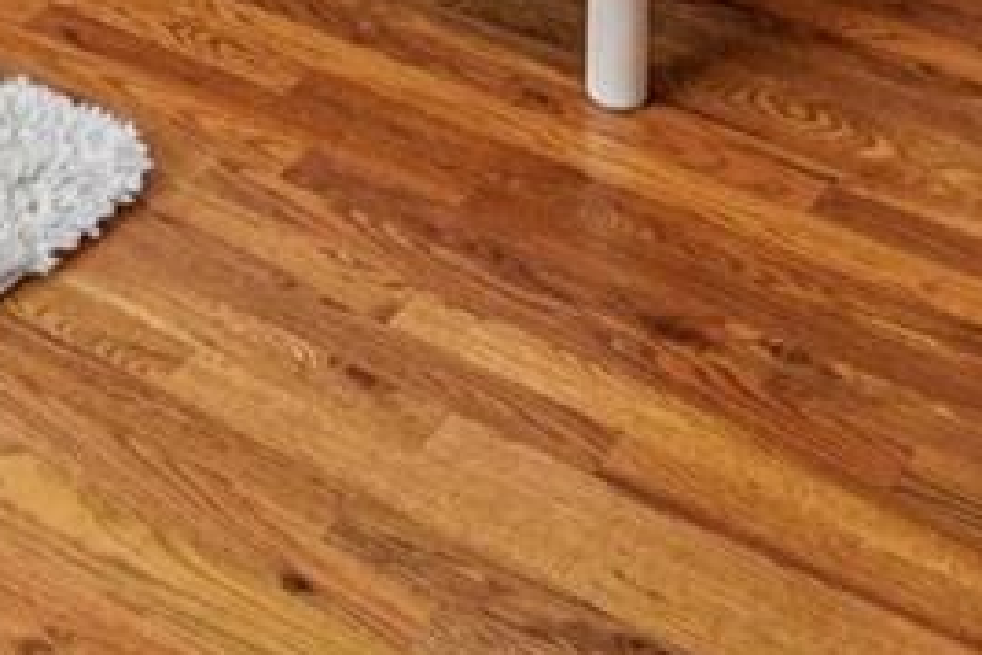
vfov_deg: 11.1
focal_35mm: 84
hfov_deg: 23.0
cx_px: -40
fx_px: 2291
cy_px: -1255
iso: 320
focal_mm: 14
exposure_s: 1/30
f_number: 8
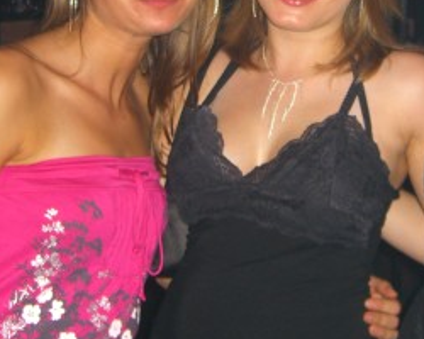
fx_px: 1117
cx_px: 288
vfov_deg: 17.1
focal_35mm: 89
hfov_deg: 21.4
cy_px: 61
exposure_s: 1/60
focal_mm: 7.9
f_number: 2.8
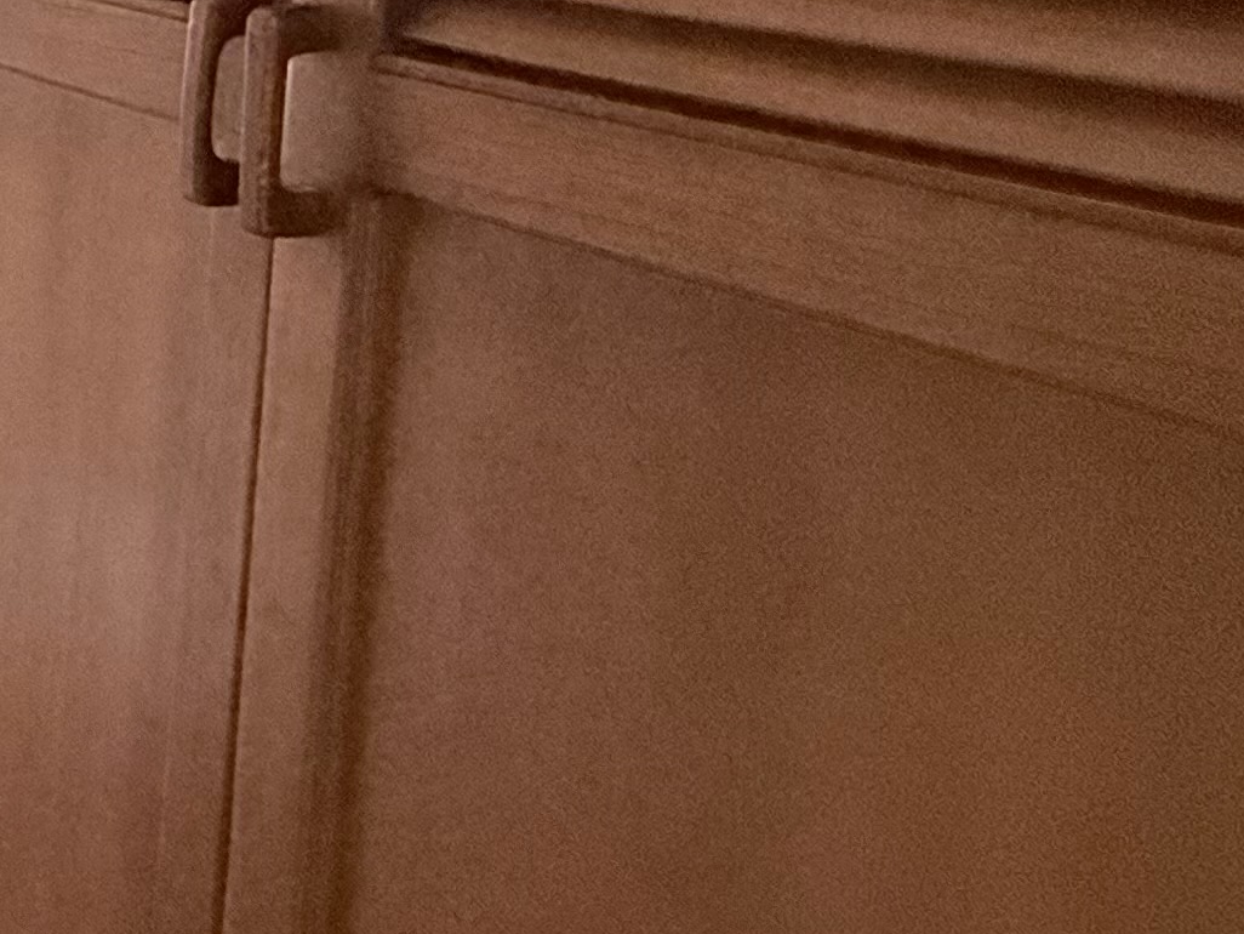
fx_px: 1977
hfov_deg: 21.2
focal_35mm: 55
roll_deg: -0.7
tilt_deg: -6.8
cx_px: -1057
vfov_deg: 25.2
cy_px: -11
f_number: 2.2
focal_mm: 2.22
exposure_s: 1/120
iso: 160
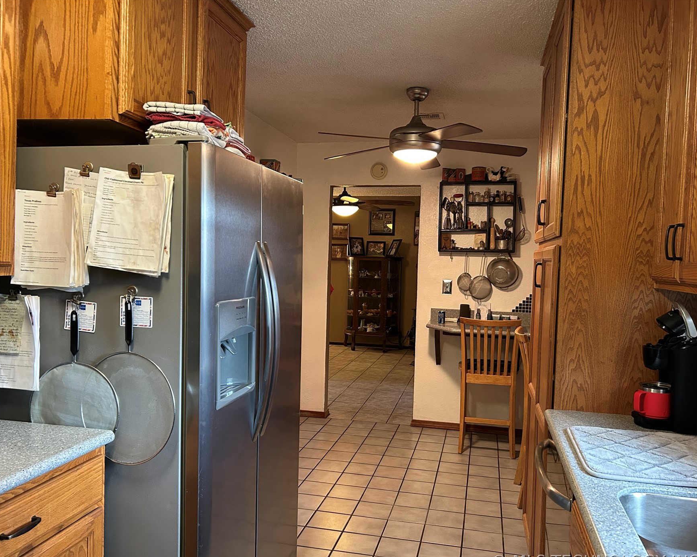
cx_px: 366
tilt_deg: -3.4
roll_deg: -2.3
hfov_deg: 62.2
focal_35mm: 28
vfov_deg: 51.5
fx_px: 578
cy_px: 287
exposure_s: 1/60
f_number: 1.5
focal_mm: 5.7
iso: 320
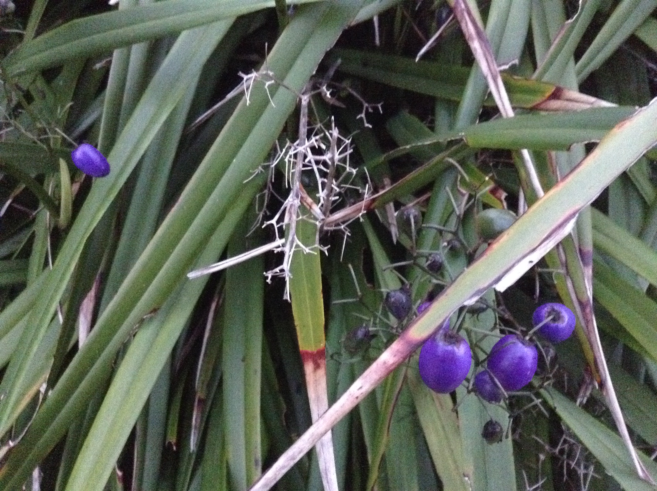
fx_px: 625
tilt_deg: -46.1
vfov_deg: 42.8
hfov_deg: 55.4
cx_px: 328
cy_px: 246
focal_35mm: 33
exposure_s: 1/17
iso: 640
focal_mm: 3.3
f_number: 2.4
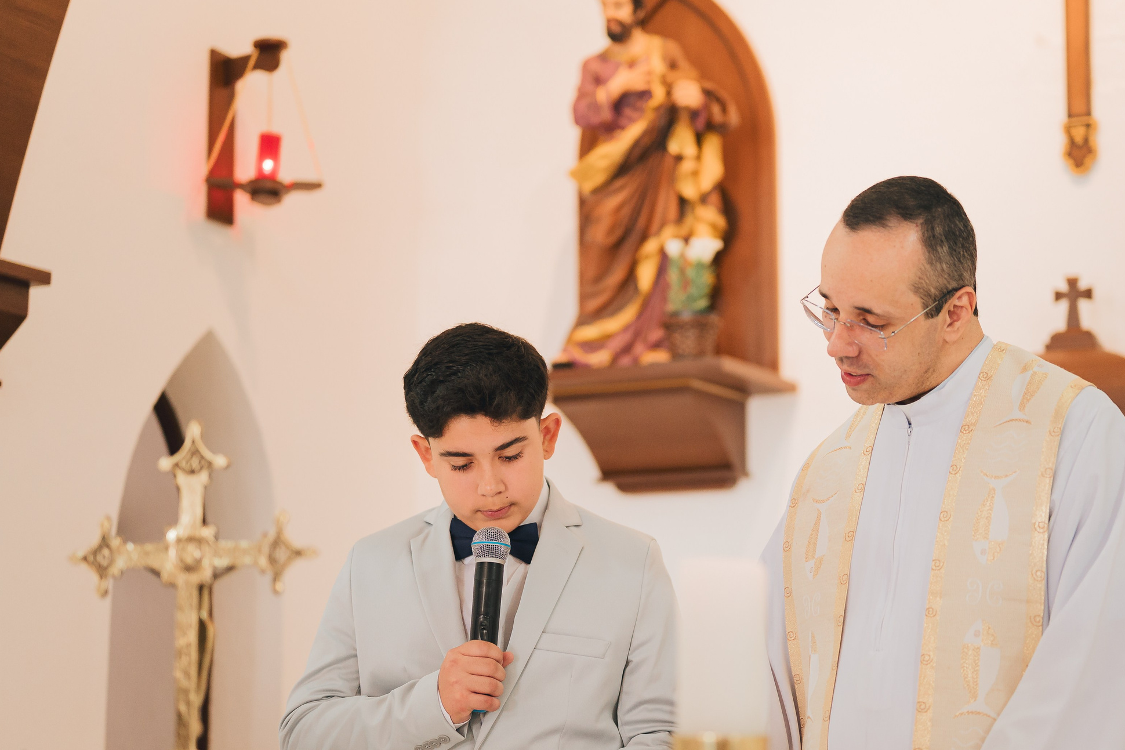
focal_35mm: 66
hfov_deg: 30.4
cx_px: 681
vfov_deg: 20.6
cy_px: 431
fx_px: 2062
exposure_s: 1/250
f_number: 1.8
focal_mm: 50
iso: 1600
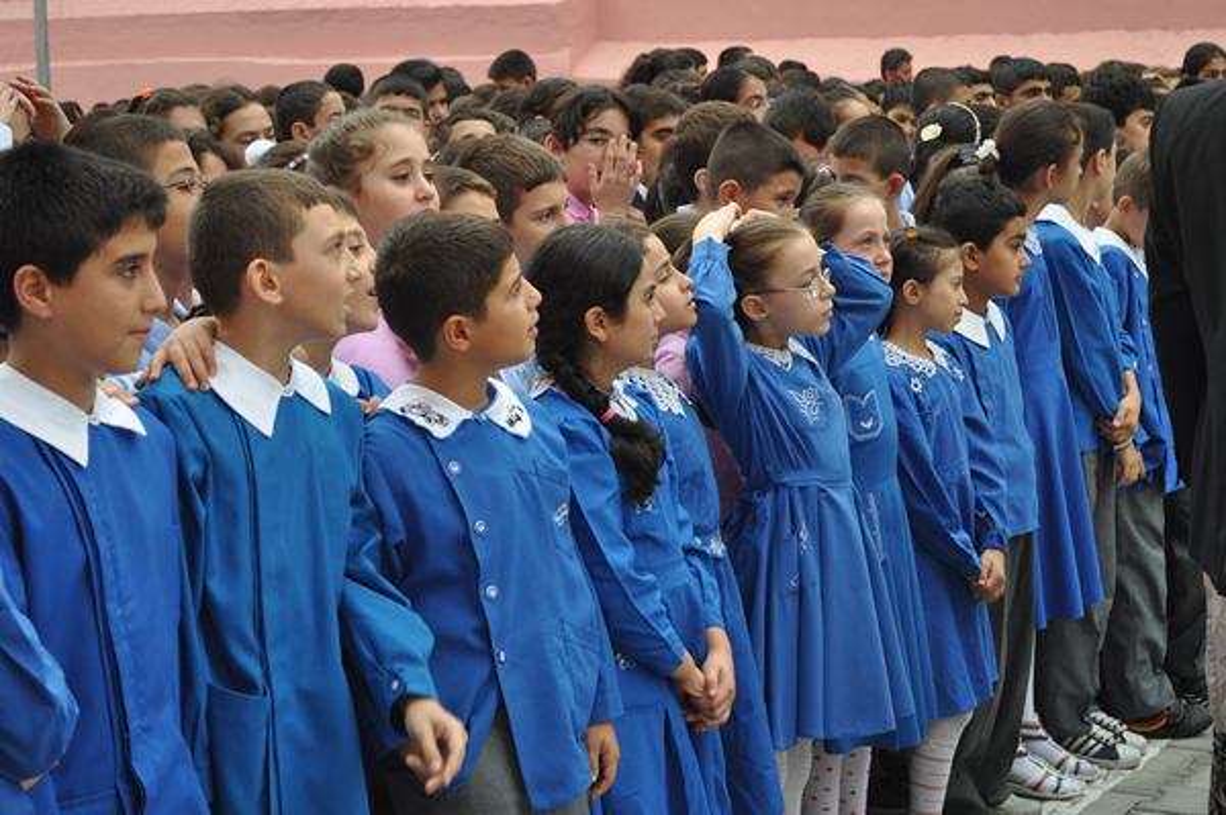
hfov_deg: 28.1
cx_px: 613
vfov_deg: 18.9
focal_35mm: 72
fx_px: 2450
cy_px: 408
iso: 220
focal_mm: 48
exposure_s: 1/125
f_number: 5.6
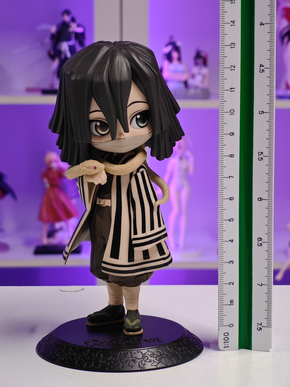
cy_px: 194
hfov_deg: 18.4
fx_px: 894
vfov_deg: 24.4
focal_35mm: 80
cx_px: 145
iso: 400
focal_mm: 7.48
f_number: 2.4
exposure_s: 1/20.7
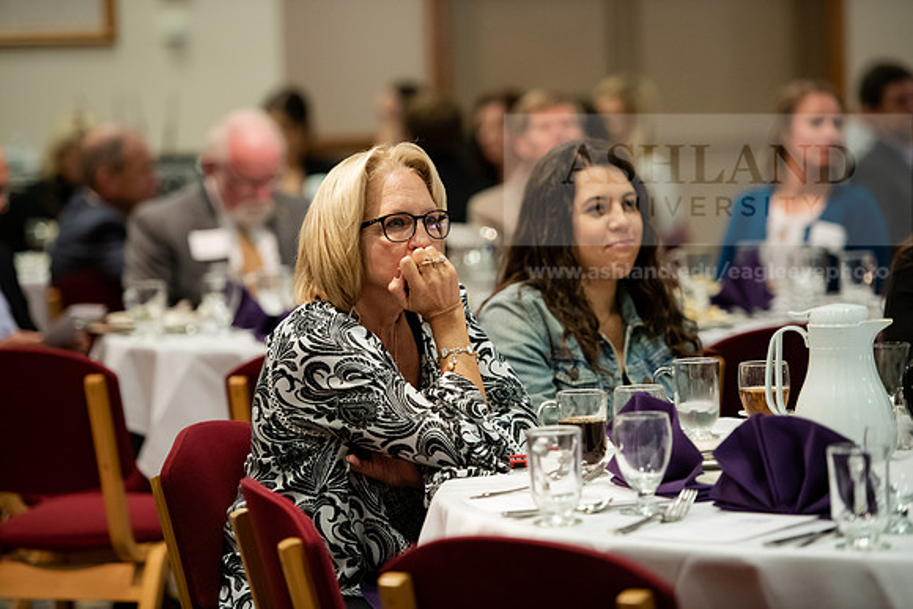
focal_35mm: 150
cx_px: 456
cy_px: 304
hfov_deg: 13.7
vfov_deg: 9.2
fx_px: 3805
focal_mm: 150
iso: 2500
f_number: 2.8
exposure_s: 1/200
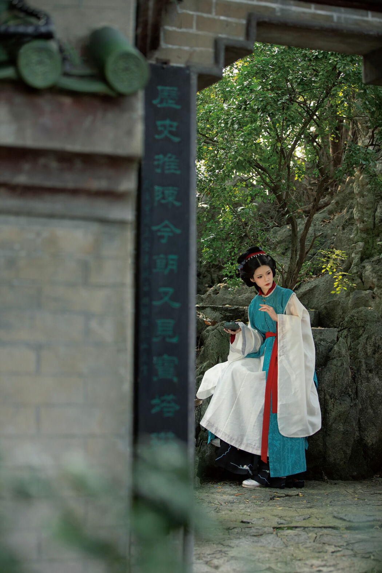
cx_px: 191
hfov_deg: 19.2
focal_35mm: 71
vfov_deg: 28.5
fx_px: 1130
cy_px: 286
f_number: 2.8
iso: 200
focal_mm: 70
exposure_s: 1/250
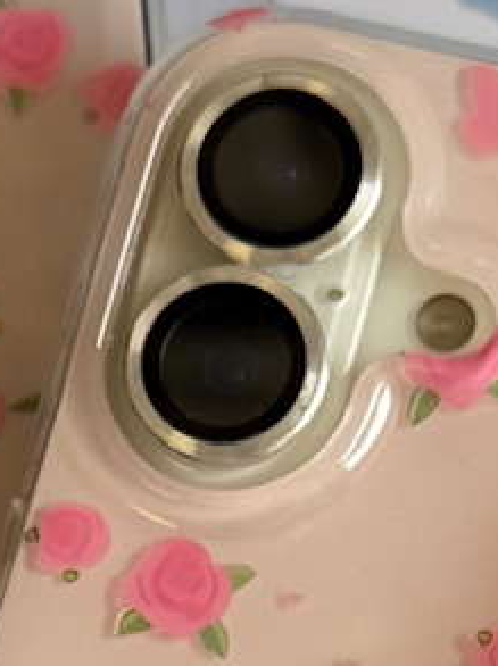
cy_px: 961
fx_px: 2019
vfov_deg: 17.1
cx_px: 77
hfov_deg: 14.0
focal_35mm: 105
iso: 80
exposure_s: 1/309
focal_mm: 6.76
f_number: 1.78
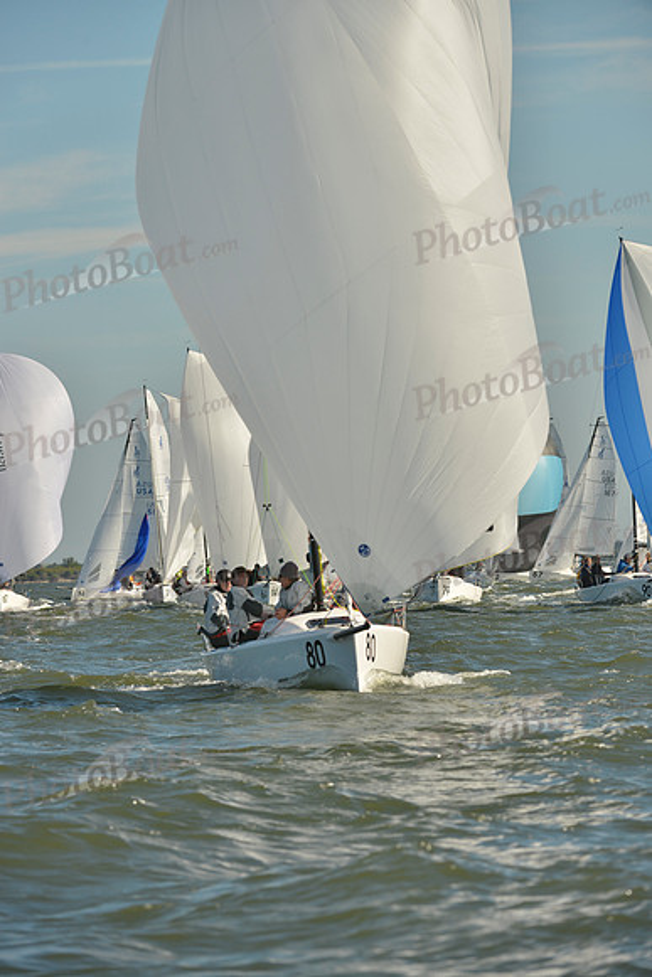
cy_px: 488
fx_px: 5430
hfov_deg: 6.9
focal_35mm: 200
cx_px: 326
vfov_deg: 10.3
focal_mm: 200
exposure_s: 1/1000
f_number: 8
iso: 200
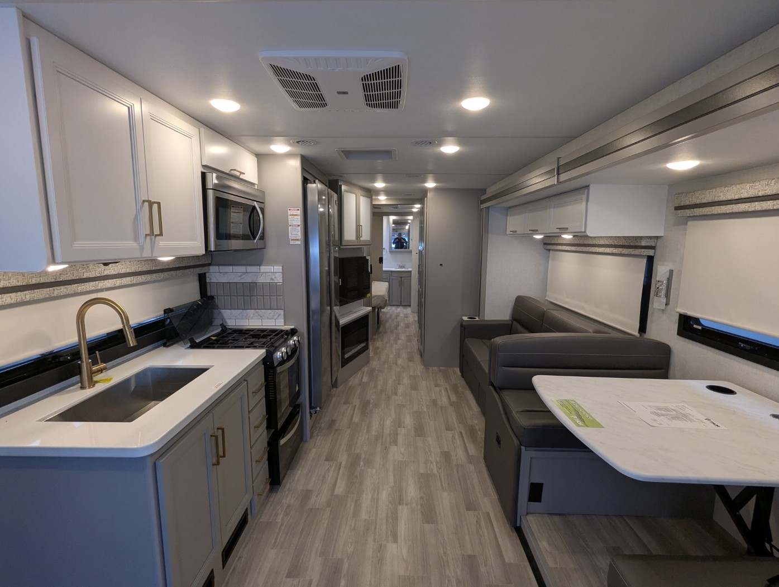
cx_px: 390
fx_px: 361
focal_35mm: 16
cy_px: 294
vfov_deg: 78.2
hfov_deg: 94.4
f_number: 2.2
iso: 69
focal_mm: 2.35
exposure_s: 1/58
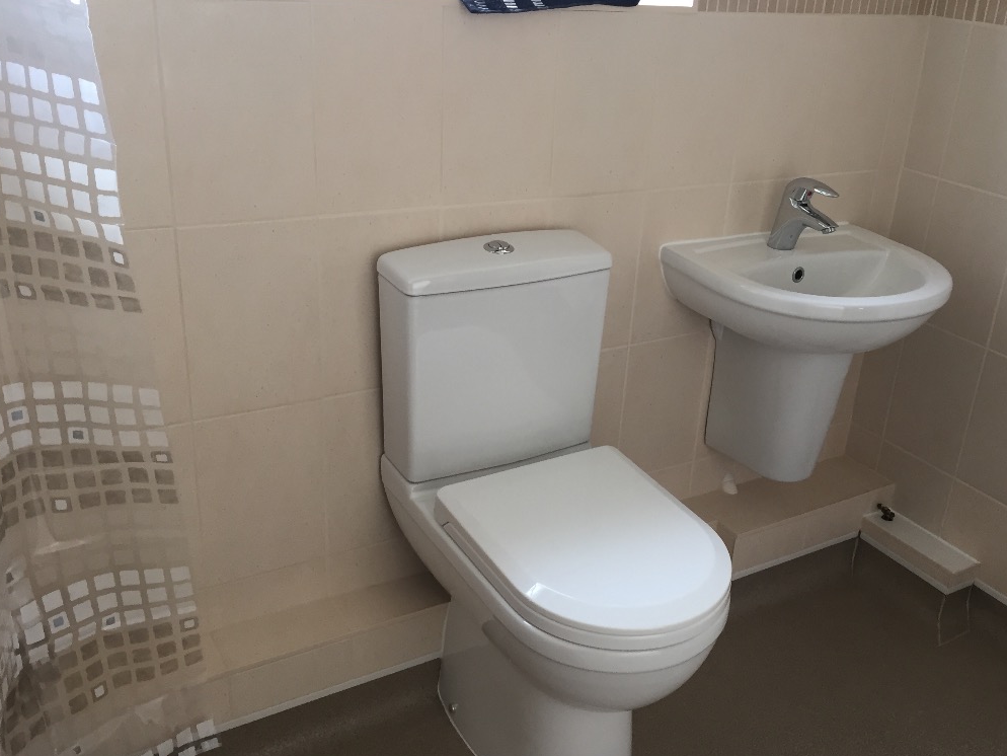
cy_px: 383
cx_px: 595
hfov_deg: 52.3
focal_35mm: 35
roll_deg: -5.1
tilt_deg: -22.8
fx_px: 1018
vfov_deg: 40.7
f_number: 2.2
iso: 40
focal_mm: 4.15
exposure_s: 1/33
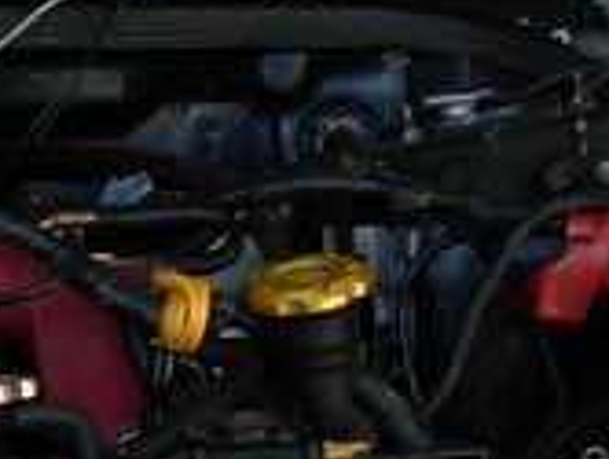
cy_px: 588
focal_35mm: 183
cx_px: -411
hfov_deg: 10.3
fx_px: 3224
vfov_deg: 8.0
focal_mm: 6.3
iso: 79
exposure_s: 1/71.8
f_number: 2.9
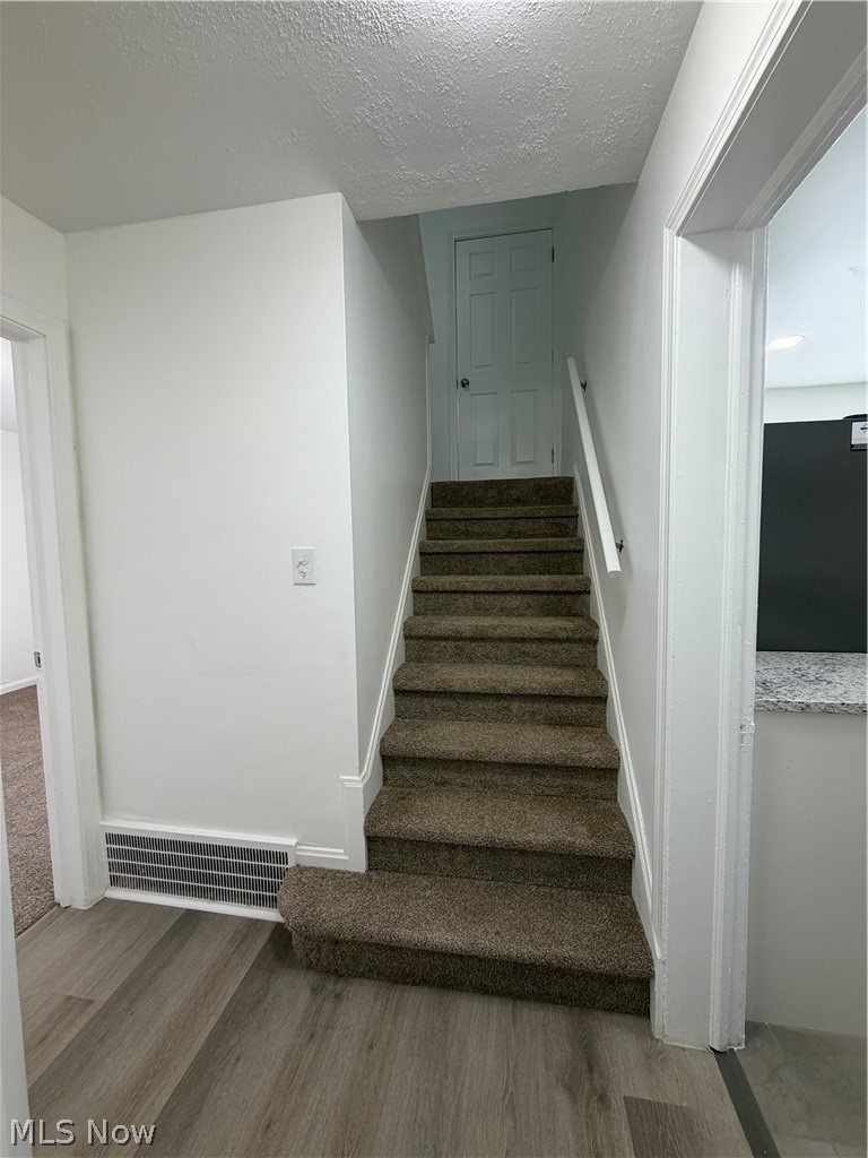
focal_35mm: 14
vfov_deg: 102.1
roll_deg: +1.4
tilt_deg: -3.7
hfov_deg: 85.7
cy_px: 579
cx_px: 434
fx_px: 468
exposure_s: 1/120
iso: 160
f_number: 2.2
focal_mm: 2.22
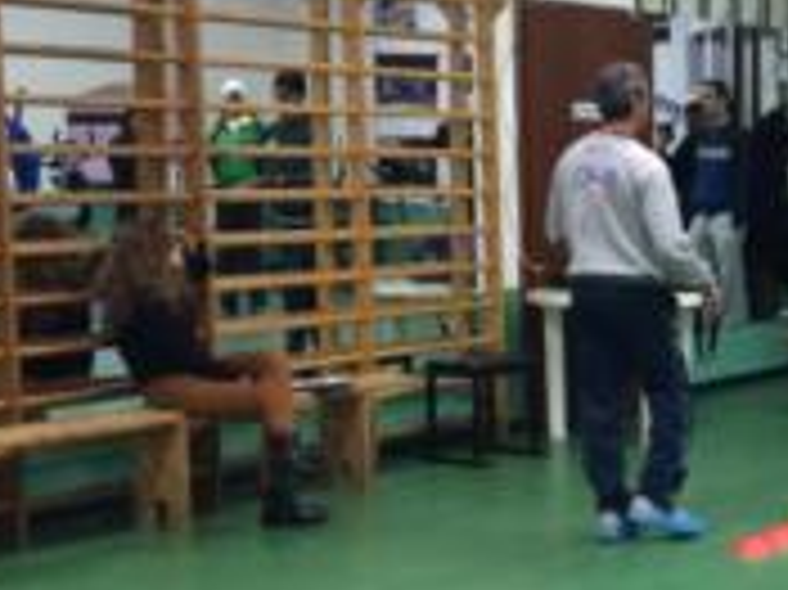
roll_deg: +0.3
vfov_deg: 17.7
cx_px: 1094
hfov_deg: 20.9
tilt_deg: -8.2
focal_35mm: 83
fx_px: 1888
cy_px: 403
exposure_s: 1/33
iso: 200
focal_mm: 4.15
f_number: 2.2
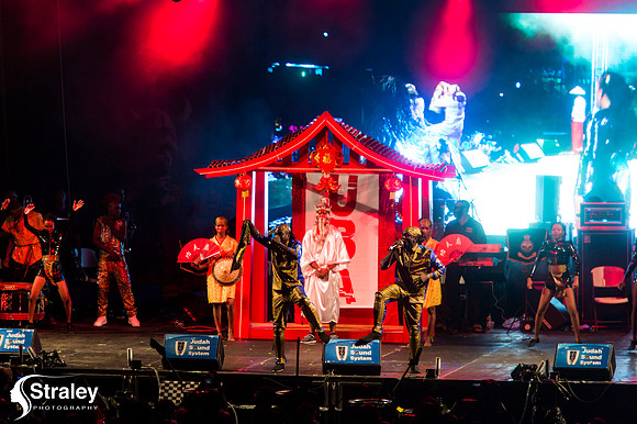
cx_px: 318
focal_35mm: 240
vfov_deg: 5.7
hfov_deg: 8.6
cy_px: 212
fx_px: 4244
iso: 2500
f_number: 5.6
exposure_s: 1/200
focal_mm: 240
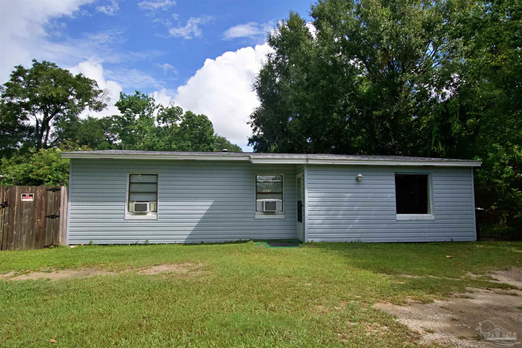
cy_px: 174
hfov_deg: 81.2
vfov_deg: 59.5
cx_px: 261
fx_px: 304
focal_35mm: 21
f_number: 14
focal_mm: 14
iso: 1600
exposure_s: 1/800
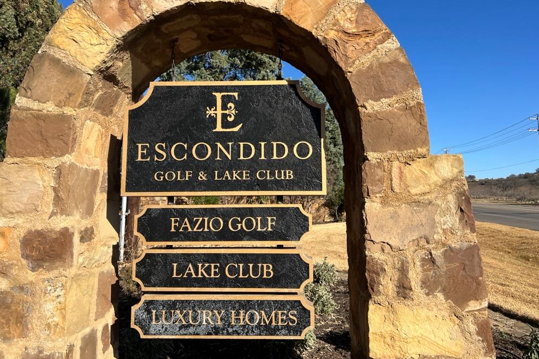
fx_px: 419
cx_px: 268
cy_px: 158
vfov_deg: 46.3
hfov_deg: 65.5
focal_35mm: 28
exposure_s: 1/3704
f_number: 1.5
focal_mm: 5.7
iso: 50
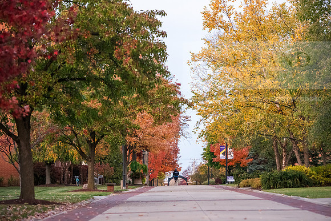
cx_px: 166
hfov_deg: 17.1
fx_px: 1104
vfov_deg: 11.4
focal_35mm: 120
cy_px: 110
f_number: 3.5
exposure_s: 1/200
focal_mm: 120
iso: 2500
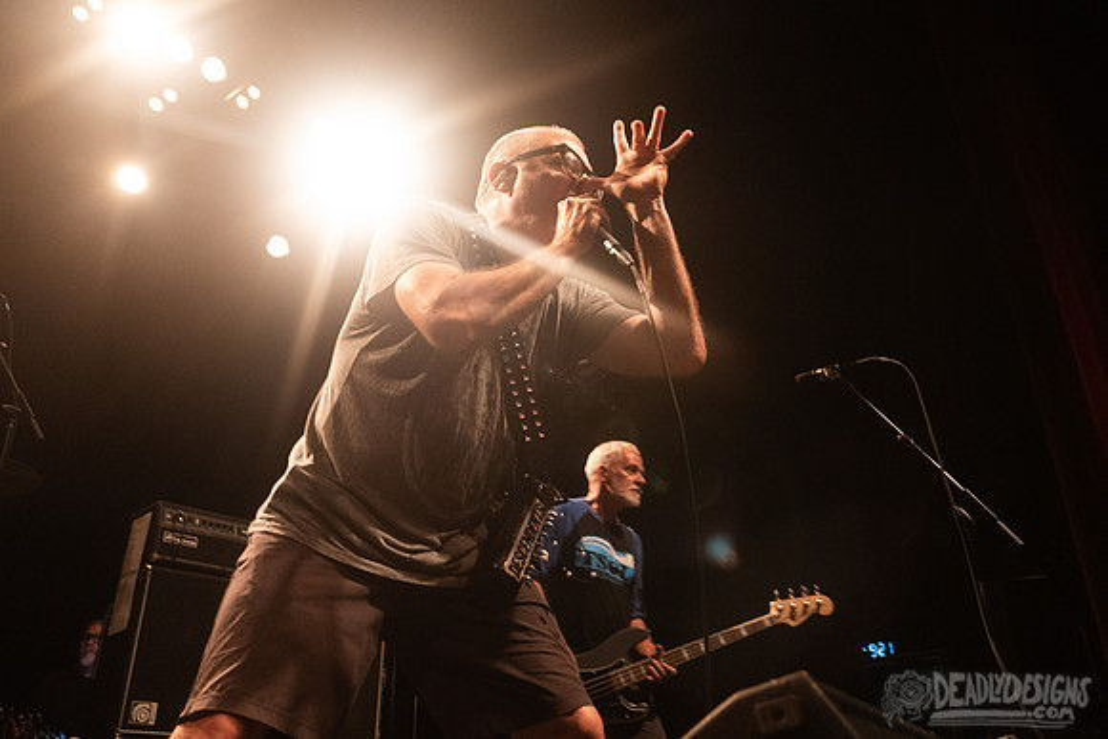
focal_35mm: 30
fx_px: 923
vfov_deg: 43.6
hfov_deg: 61.9
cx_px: 537
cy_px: 358
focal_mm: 24
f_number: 3.2
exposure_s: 1/125
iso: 3200
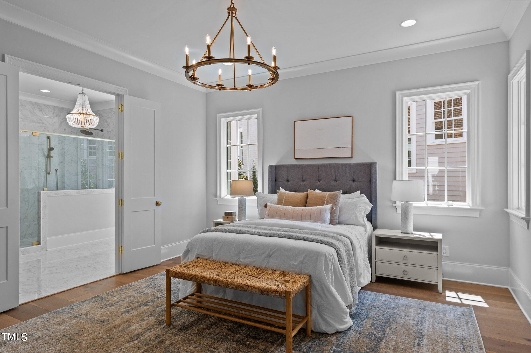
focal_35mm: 22
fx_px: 324
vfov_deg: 57.1
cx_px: 266
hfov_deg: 78.6
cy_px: 176
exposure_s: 1/80
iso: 400
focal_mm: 22
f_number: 5.6
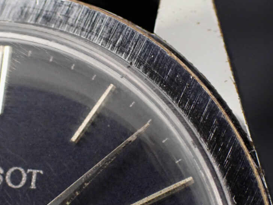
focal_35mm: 135
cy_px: 63
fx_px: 1065
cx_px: 144
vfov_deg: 11.0
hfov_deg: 14.6
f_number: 4.3
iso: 800
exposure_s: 1/80
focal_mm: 14.62
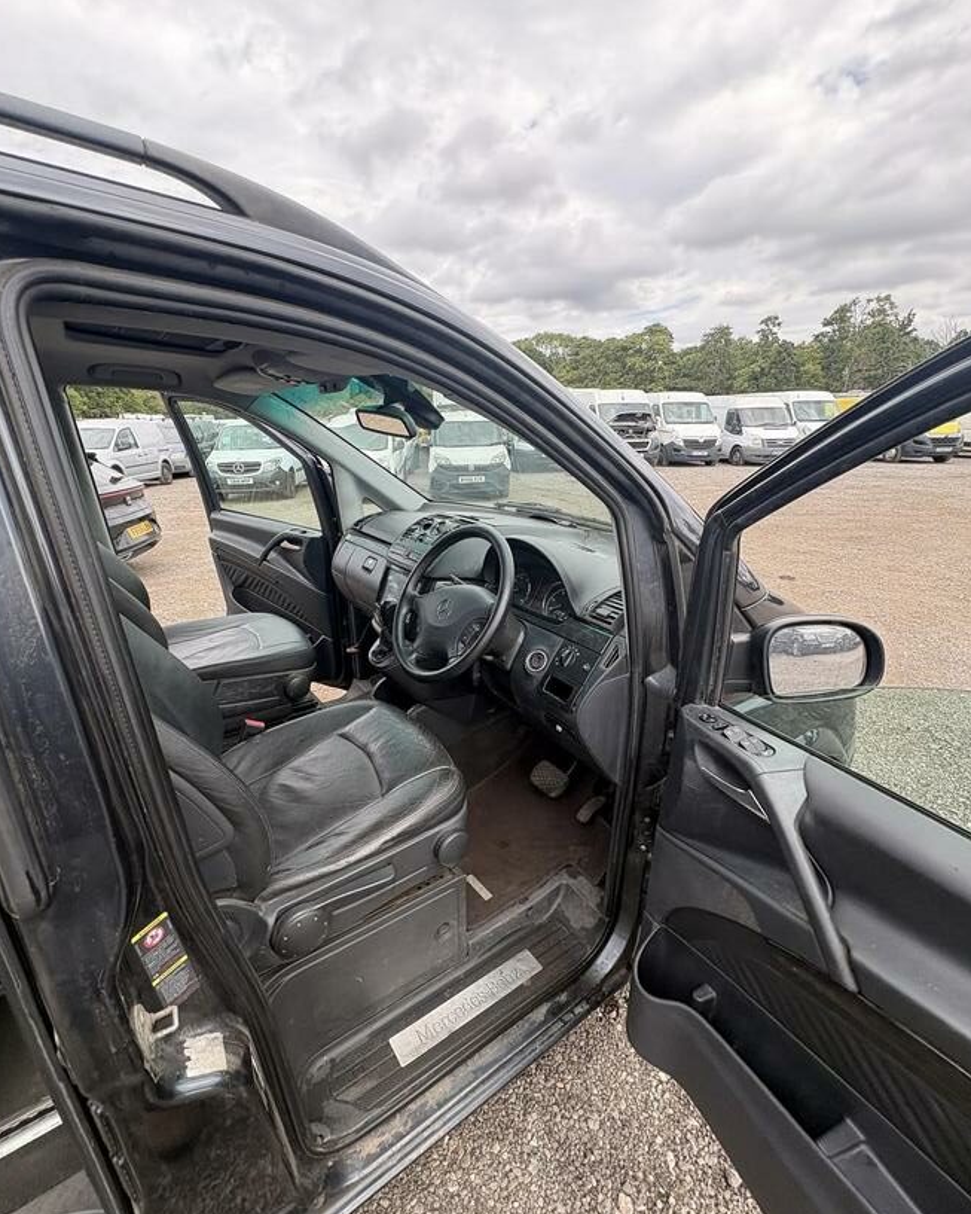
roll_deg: +0.5
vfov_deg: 96.7
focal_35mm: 15
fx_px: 539
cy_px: 637
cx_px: 485
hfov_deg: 84.0
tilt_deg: -19.4
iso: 64
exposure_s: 1/284
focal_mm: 2.22
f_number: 2.2
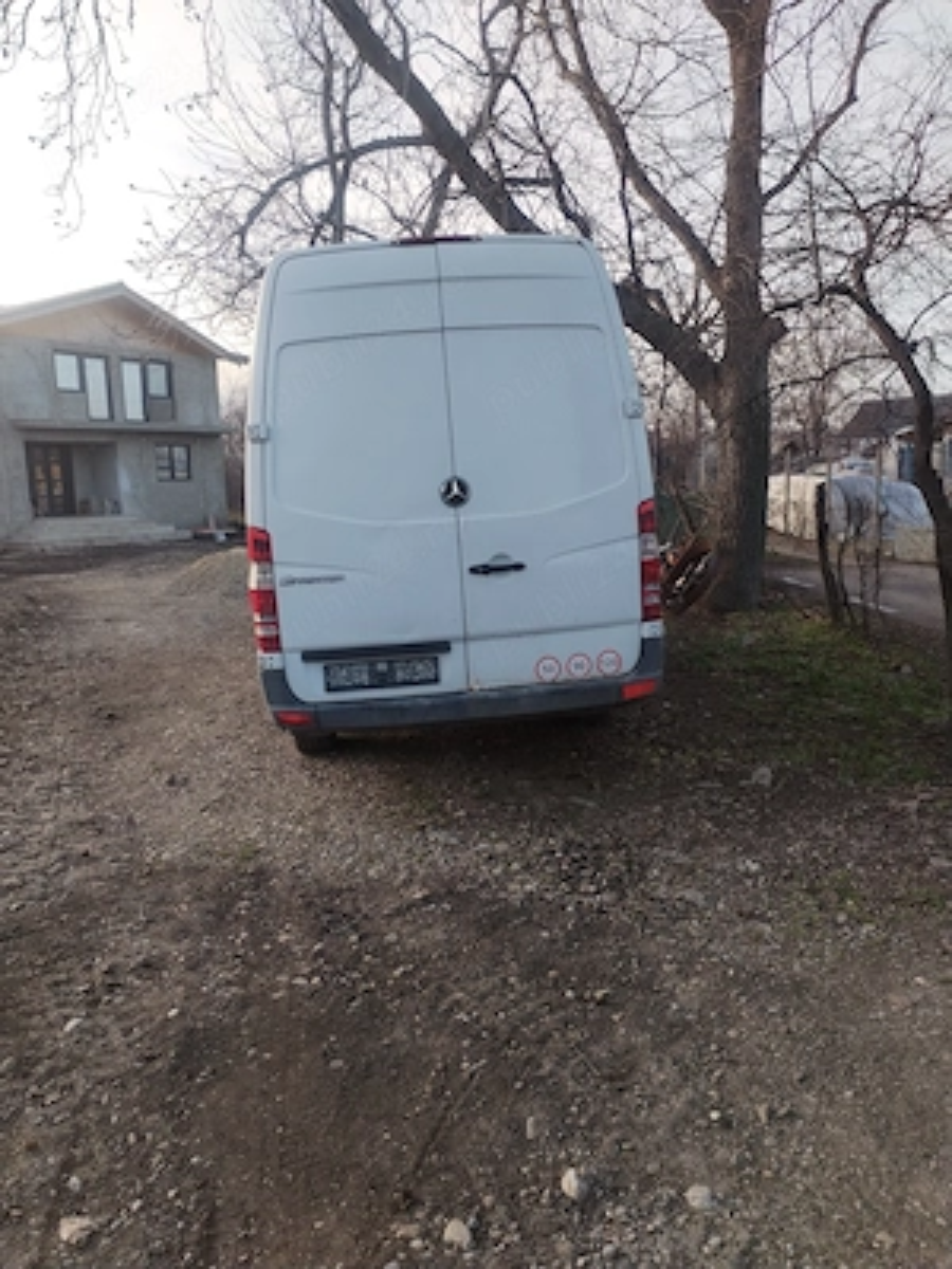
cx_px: 476
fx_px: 1063
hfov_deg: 48.2
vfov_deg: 61.7
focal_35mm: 29
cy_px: 634
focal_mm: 4.75
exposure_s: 1/120
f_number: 1.8
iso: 149
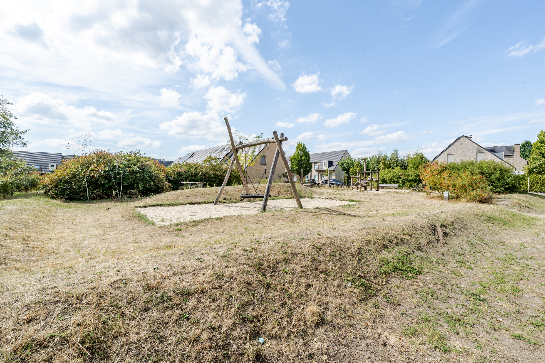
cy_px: 182
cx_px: 272
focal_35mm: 16
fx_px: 242
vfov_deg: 73.7
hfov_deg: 96.7
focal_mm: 16
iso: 250
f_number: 11
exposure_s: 1/320
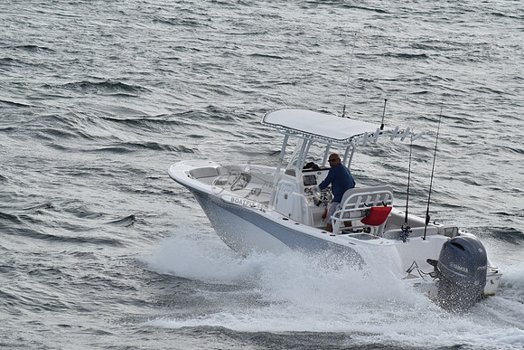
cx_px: 262
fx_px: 3385
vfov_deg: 5.9
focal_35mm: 232
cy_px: 175
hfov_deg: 8.9
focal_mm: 155
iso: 400
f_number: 11
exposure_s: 1/1000
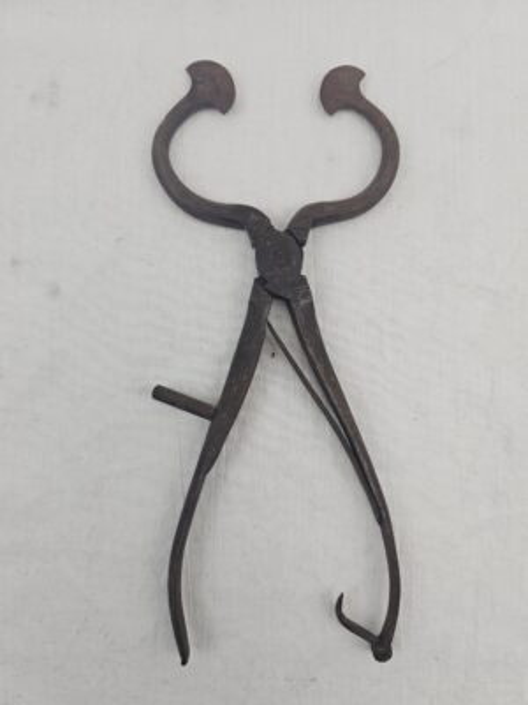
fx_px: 468
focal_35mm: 23
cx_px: 264
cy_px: 352
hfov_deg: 58.9
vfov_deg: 73.9
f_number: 1.7
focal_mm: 6.3
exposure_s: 1/100
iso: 32
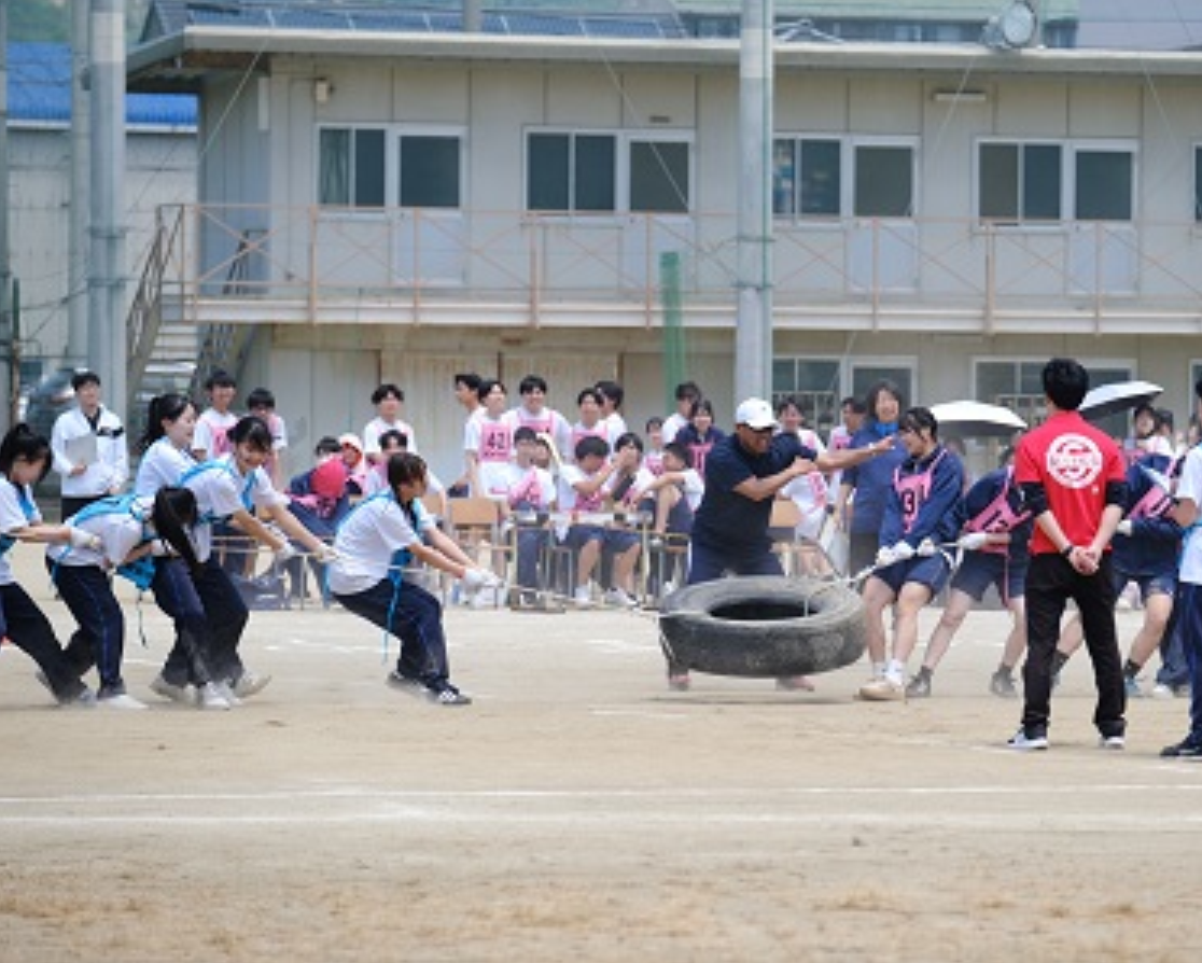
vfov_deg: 7.3
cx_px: 695
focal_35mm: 211
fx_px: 7510
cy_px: 482
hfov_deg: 9.1
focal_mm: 124.3
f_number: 4
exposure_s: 1/1000
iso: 250
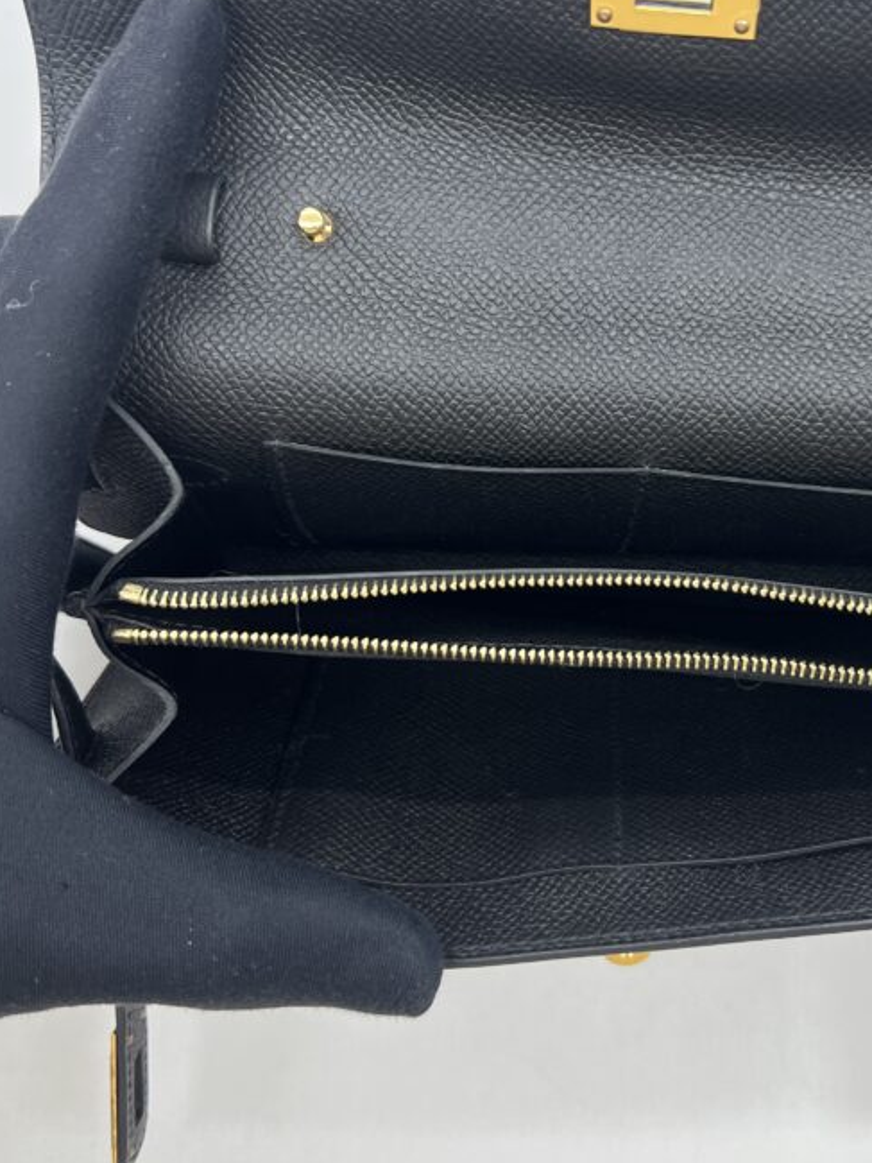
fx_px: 1377
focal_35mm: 41
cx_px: 591
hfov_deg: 34.8
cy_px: 478
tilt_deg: -74.5
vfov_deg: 45.6
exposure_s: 1/100
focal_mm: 5.7
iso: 40
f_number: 1.5
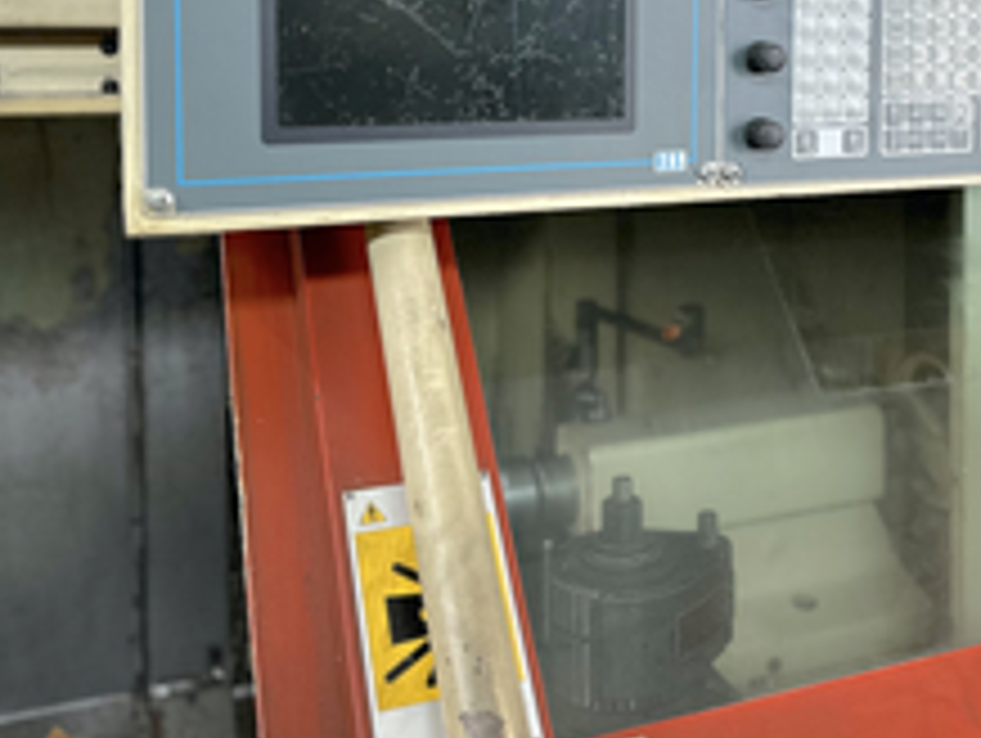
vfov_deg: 31.6
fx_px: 1248
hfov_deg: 41.7
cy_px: 90
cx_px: 724
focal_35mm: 44
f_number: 1.78
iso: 160
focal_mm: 6.86
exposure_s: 1/100
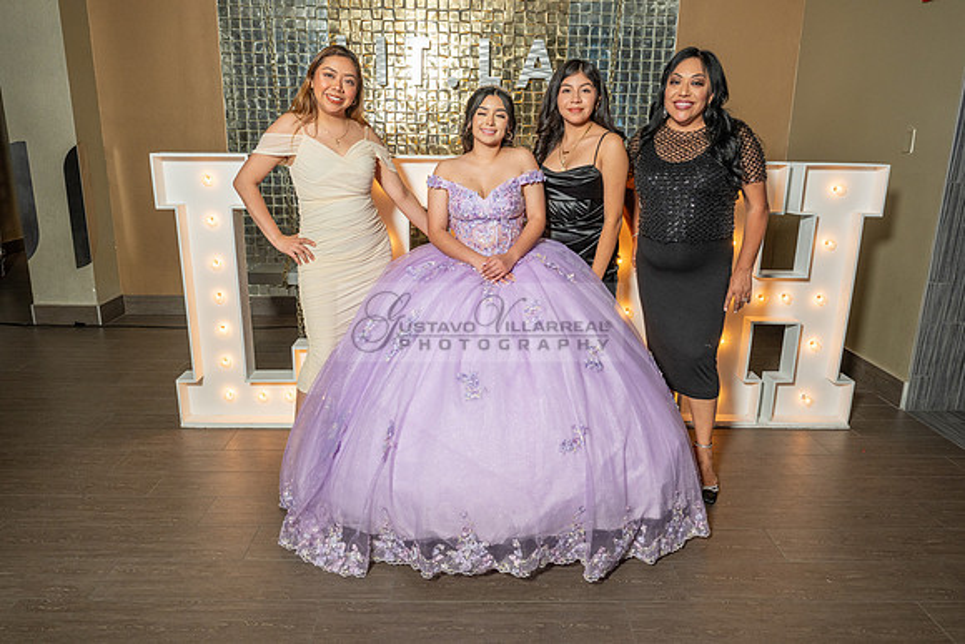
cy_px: 322
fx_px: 697
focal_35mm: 26
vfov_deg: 49.6
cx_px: 482
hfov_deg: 69.4
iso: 640
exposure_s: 1/125
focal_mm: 26
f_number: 5
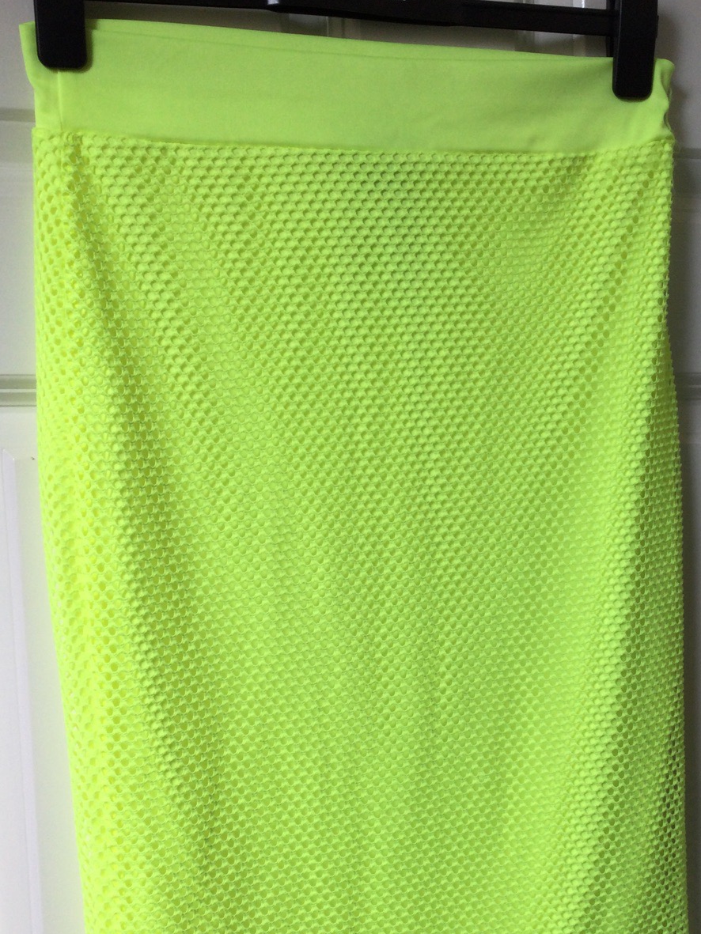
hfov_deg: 34.3
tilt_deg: -7.4
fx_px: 1134
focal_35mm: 42
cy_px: 587
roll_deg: +0.0
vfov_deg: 44.4
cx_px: 411
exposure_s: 1/100
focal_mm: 3.3
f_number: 2.4
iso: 25
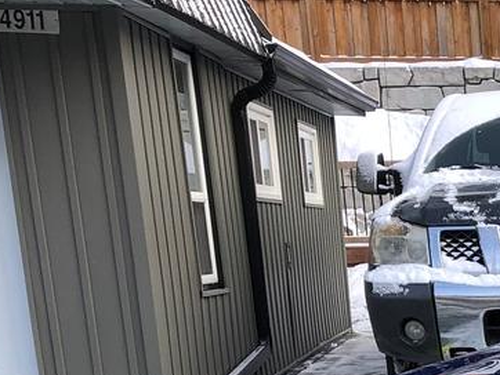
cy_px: 616
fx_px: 1431
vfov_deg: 13.8
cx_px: 822
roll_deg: +3.4
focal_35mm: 99
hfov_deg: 17.2
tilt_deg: -15.0
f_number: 1.8
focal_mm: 3.99
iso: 20
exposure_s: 1/400
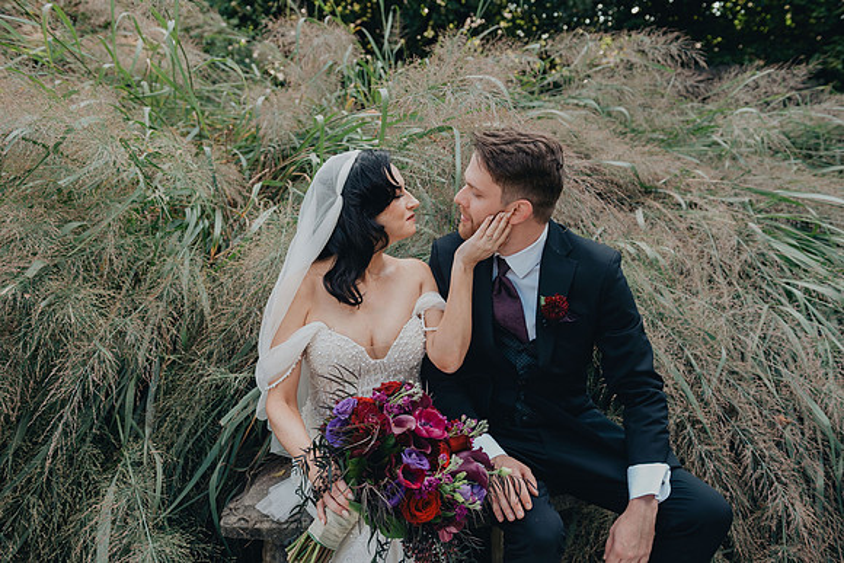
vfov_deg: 41.1
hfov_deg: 58.7
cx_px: 422
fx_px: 750
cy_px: 282
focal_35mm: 32
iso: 400
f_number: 4
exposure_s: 1/250
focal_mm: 32
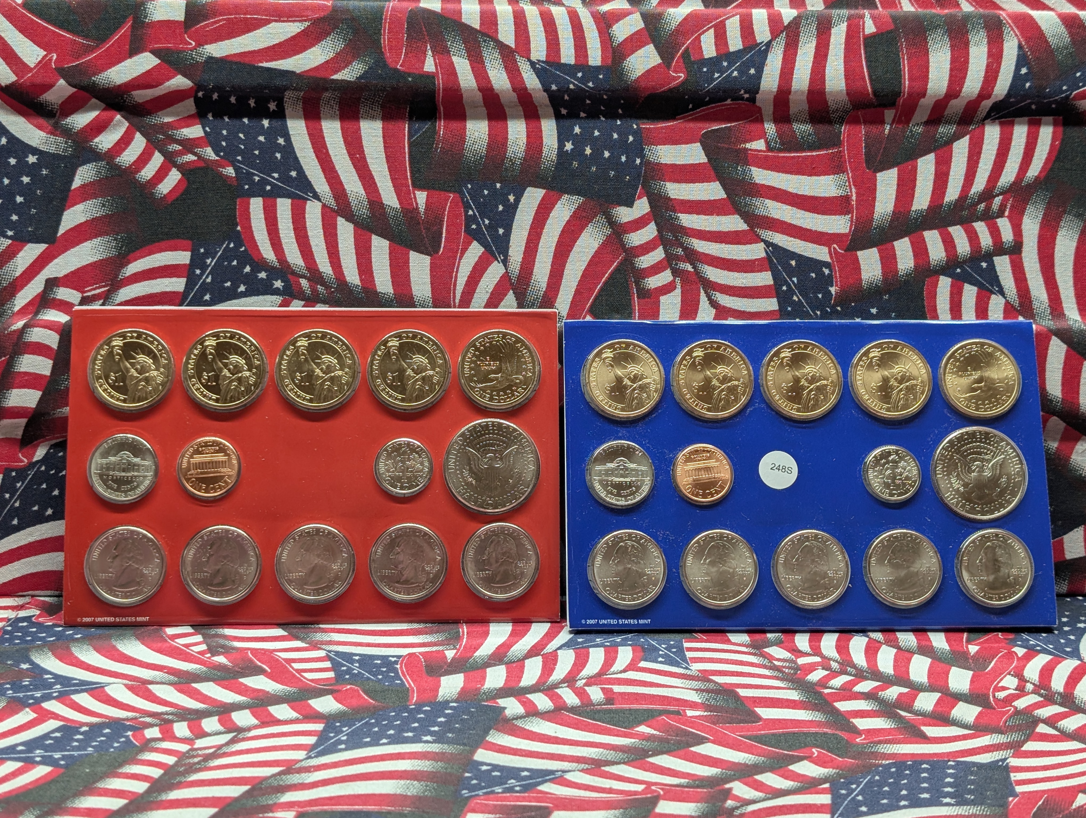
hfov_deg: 38.9
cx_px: 543
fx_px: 1539
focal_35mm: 49
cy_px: 409
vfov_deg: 29.7
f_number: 1.68
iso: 38
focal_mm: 6.9
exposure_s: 1/48.4
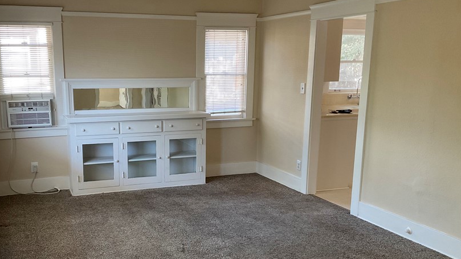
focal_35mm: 40
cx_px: 183
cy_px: 159
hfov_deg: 50.1
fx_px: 489
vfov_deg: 29.6
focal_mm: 3
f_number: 1.8
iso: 100
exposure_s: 1/60
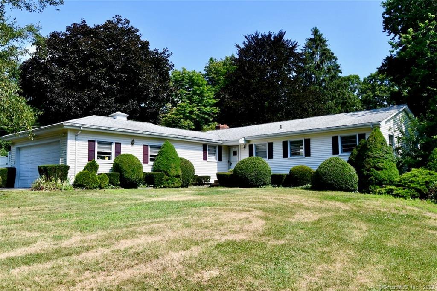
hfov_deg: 61.9
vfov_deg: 43.6
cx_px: 218
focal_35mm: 30
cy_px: 146
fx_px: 364
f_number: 10
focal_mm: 20
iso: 200
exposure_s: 1/400
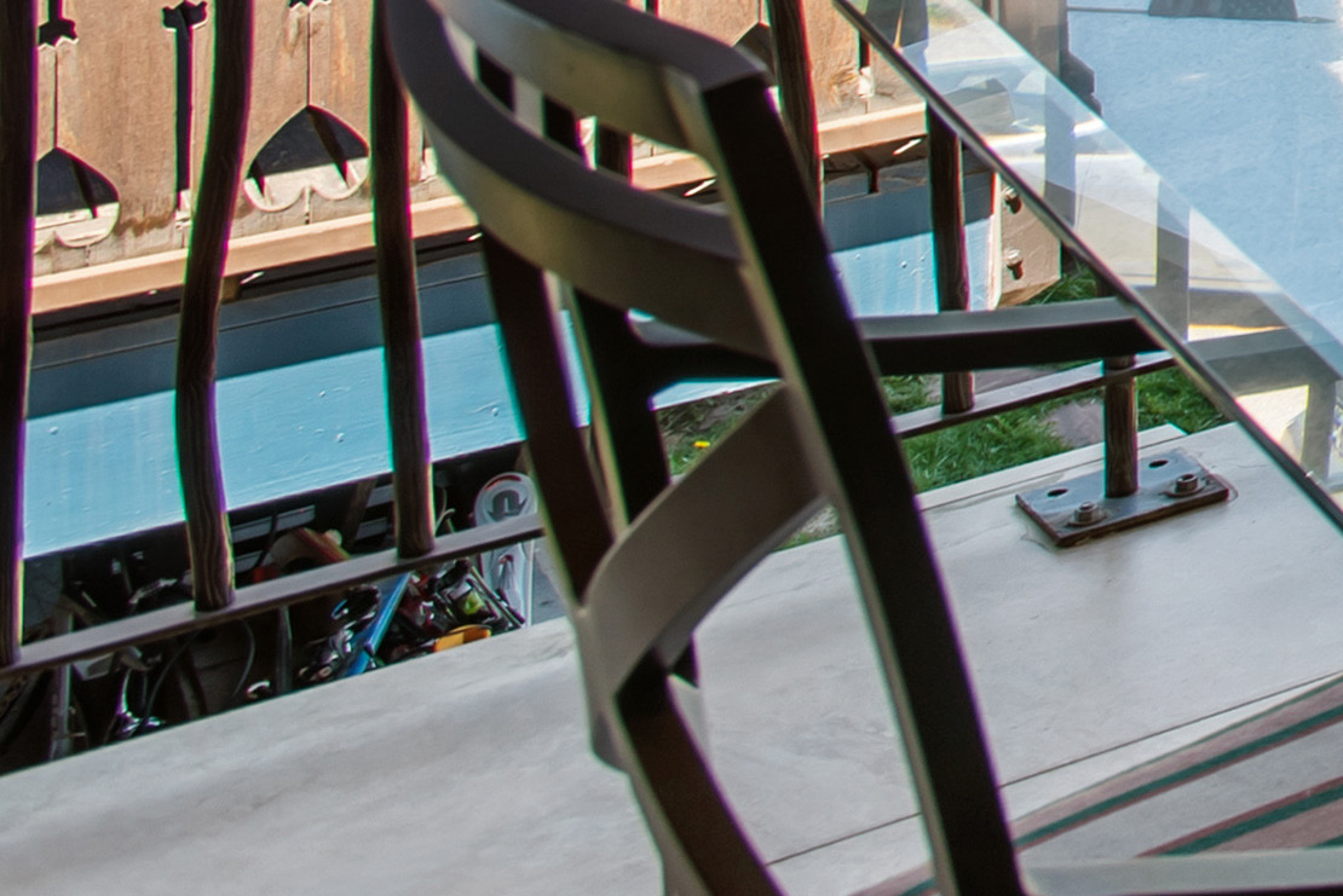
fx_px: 3844
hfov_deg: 13.1
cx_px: 3466
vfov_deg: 11.6
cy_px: -1047
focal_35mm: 103
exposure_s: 1/40
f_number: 8
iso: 100
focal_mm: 19
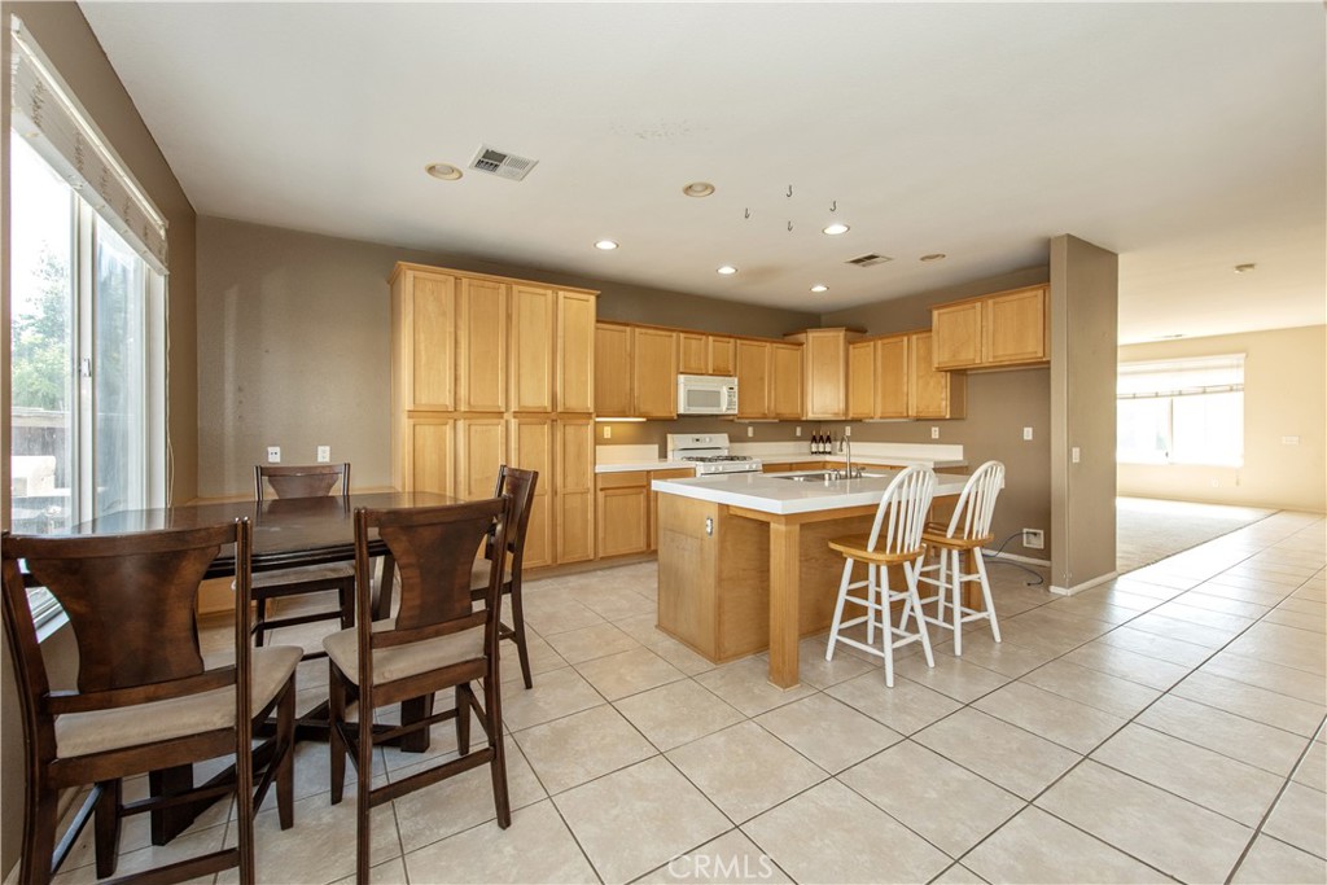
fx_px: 553
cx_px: 664
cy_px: 442
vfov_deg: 77.3
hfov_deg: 100.4
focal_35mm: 15
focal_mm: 15
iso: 720
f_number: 5.6
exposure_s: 1/125
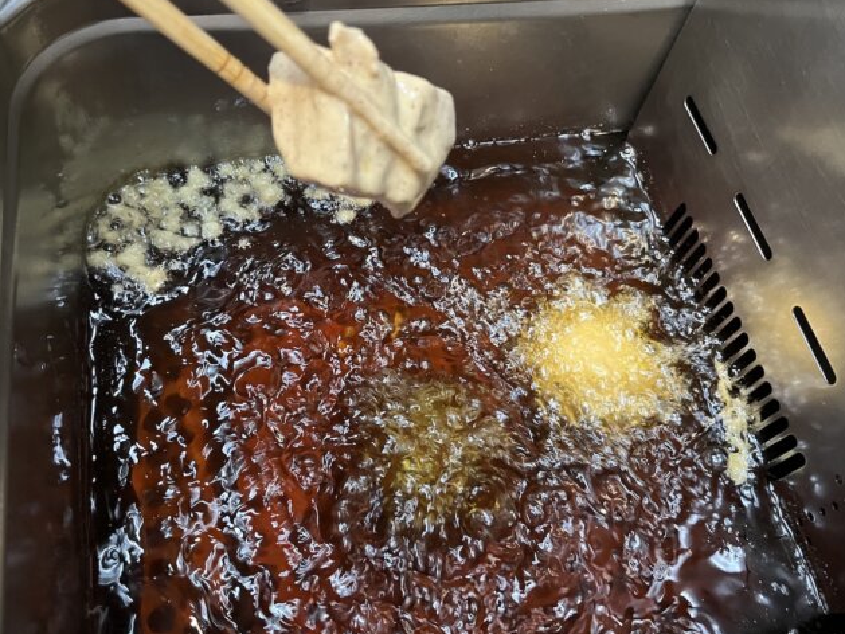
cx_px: 391
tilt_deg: -61.6
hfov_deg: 58.3
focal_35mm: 31
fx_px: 757
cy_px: 299
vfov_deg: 45.4
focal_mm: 5.1
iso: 400
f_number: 1.6
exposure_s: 1/50
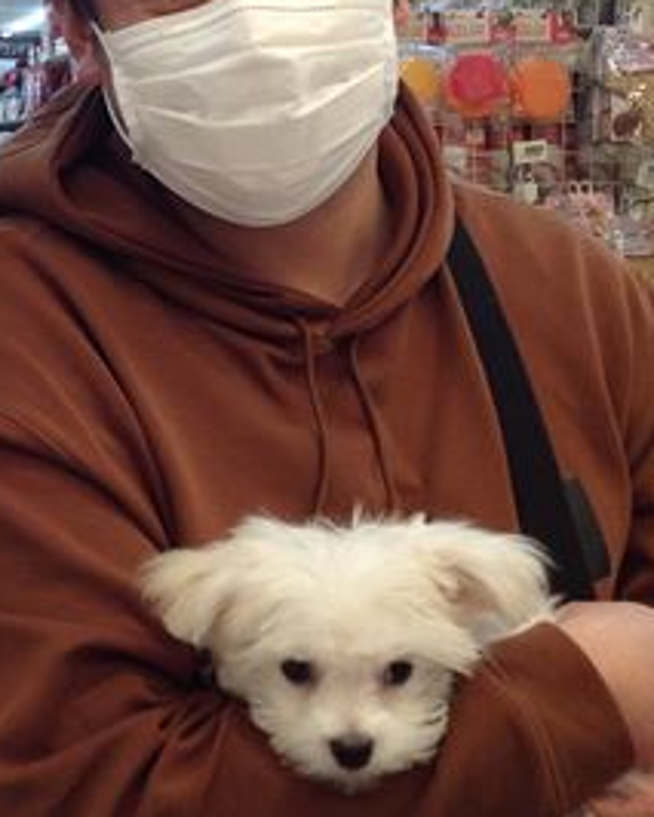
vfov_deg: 24.7
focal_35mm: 77
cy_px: 356
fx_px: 1862
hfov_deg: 19.6
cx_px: 101
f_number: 2.4
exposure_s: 1/60
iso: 80
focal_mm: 4.28
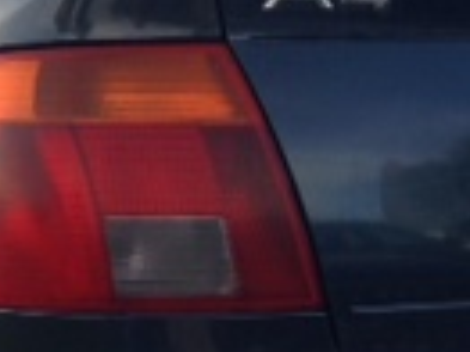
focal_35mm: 161
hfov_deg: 12.3
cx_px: 187
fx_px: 2184
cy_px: 269
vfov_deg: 9.2
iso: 50
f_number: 2.4
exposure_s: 1/222
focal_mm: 4.13
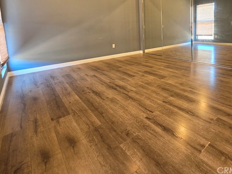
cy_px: 41
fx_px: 134
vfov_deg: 61.8
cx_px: 141
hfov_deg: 80.6
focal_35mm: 20
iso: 160
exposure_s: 1/60
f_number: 1.9
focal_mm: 2.2
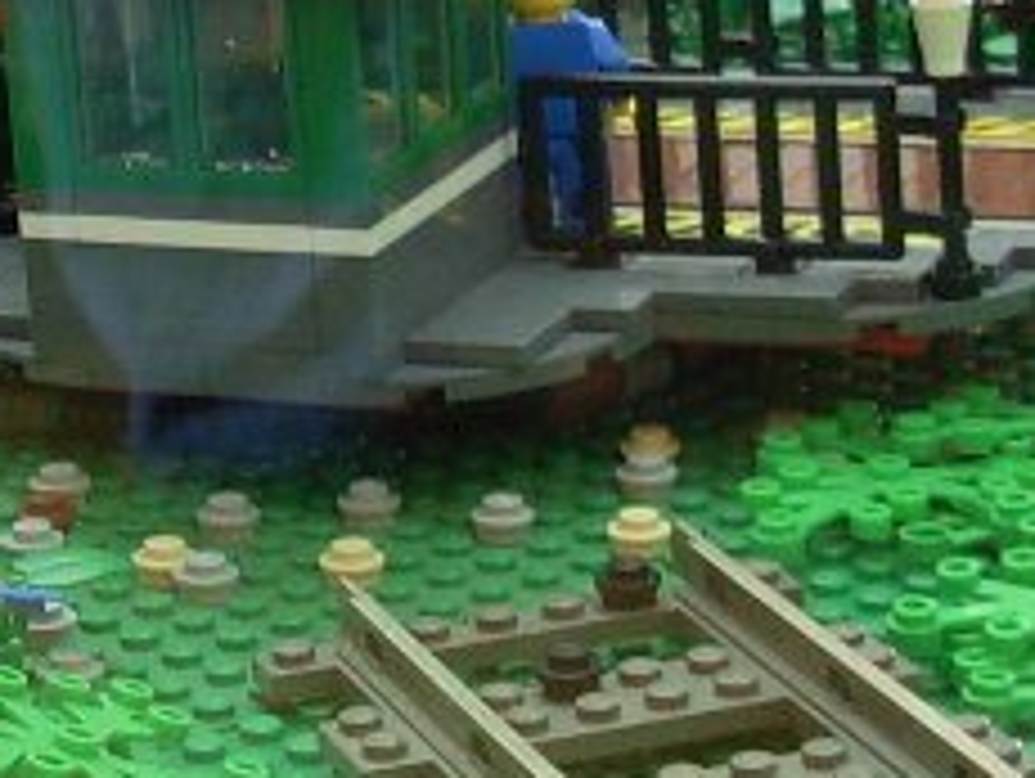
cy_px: -36
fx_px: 5058
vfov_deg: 8.7
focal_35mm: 169
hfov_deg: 11.6
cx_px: 153
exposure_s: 1/5.3
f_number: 2.9
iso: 79
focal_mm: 6.3
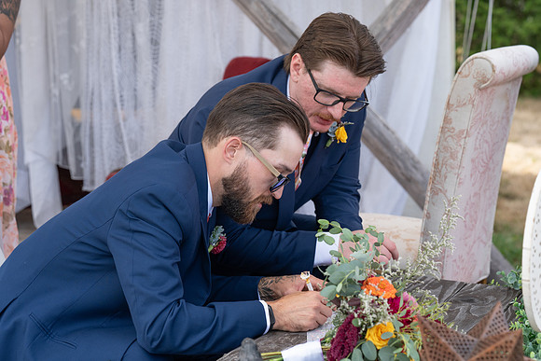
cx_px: 270
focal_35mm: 71
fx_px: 1067
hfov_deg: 28.4
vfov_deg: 19.2
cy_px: 180
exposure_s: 1/400
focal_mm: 71
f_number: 5
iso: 400
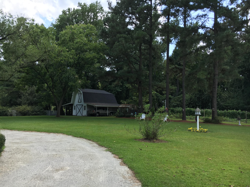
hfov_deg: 61.7
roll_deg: -0.8
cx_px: 125
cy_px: 94
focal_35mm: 29
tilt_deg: +4.1
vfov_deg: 48.2
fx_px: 209
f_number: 2.2
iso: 25
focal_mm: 4.15
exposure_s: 1/509
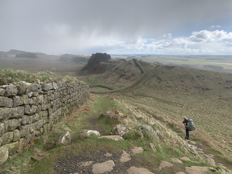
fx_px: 174
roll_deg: -1.5
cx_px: 116
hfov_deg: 67.3
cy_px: 87
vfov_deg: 53.1
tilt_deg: -13.7
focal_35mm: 26
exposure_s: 1/1447
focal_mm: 4.25
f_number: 1.8
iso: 25
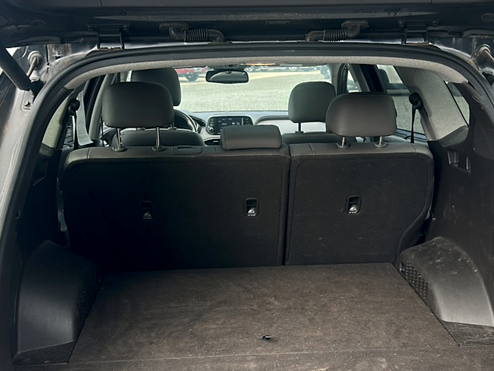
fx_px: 514
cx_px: 244
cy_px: 203
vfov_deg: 39.6
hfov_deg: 51.4
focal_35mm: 36
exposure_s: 1/328
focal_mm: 6.86
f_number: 1.78
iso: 80
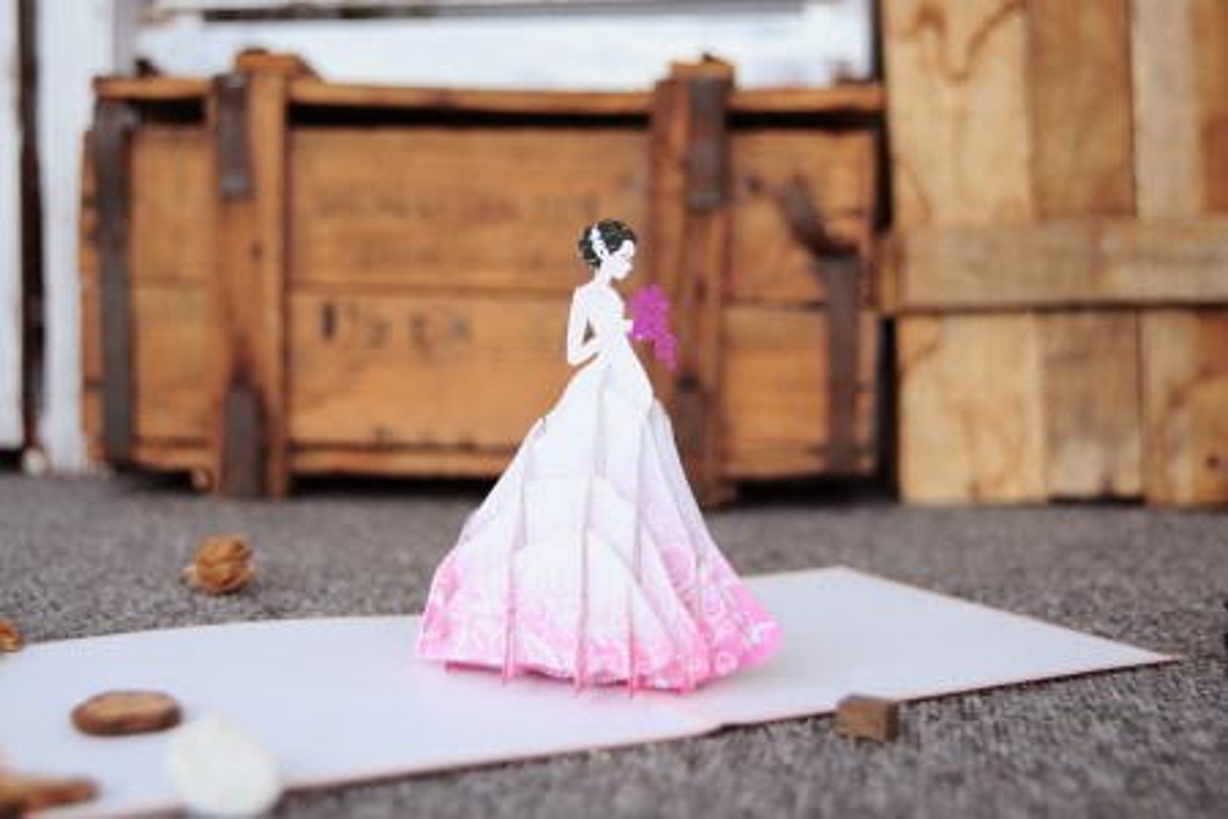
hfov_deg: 50.7
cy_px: 410
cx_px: 614
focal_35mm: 38
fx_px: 1296
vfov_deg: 35.1
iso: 640
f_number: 3.5
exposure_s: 1/250
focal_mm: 38
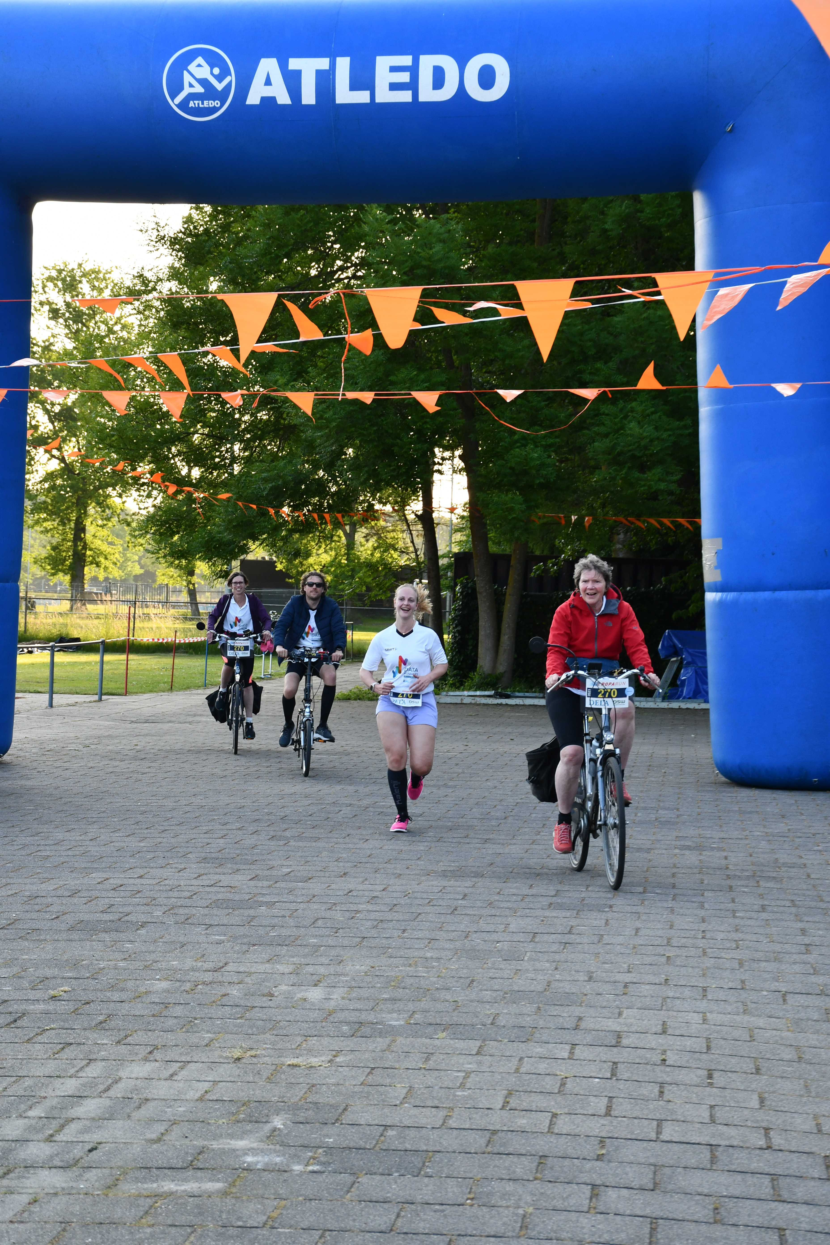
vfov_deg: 28.1
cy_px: 622
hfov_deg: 18.9
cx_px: 415
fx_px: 2490
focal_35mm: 72
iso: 400
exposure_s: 1/250
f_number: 6.3
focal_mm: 48
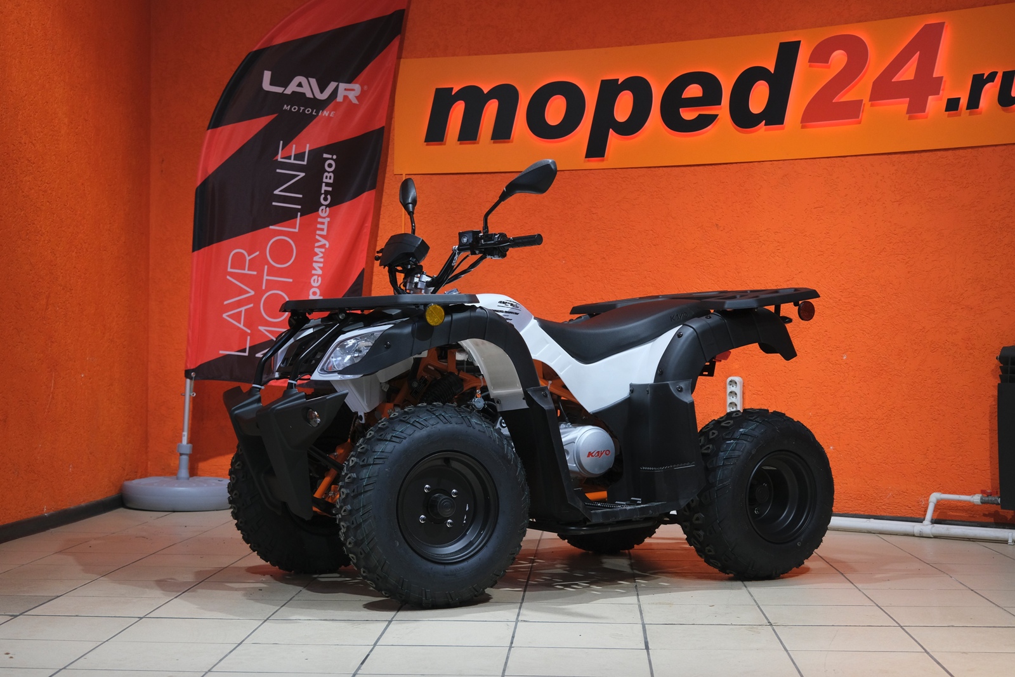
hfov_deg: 38.9
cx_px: 508
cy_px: 338
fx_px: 1438
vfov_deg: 26.5
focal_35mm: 51
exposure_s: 1/100
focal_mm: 34.2
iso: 1250
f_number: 4
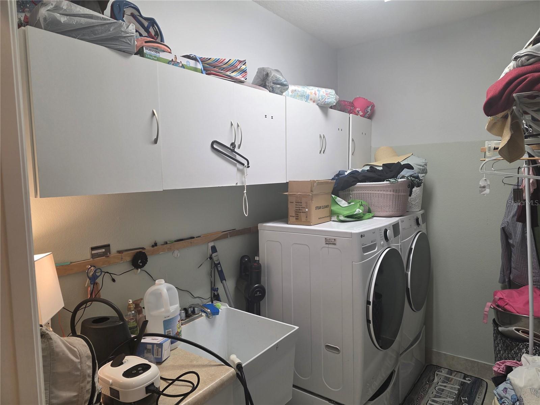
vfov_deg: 58.9
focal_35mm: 23
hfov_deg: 73.9
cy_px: 202
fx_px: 359
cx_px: 270
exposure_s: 1/60
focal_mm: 6.3
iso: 64
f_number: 1.7
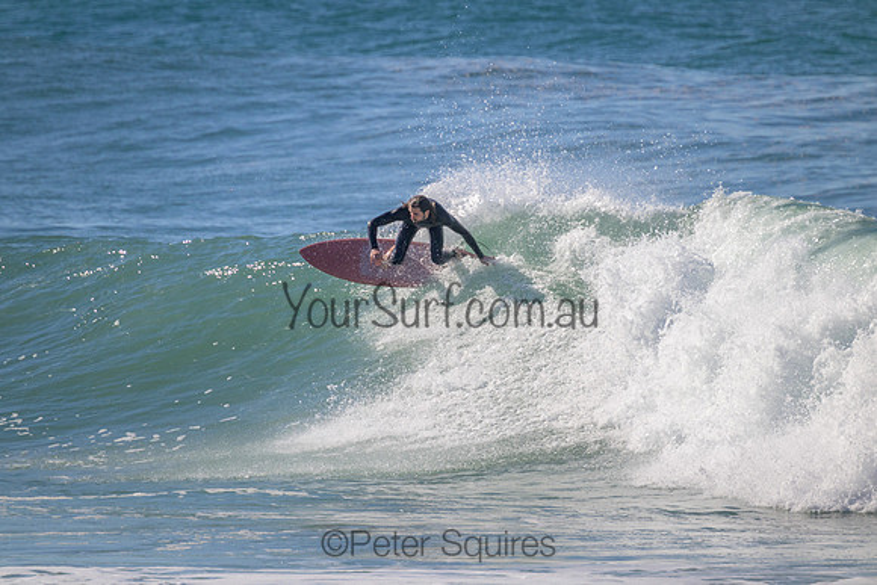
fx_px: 19493
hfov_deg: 2.6
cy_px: 292
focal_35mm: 800
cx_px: 438
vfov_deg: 1.7
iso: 800
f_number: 11
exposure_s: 1/2000
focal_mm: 800
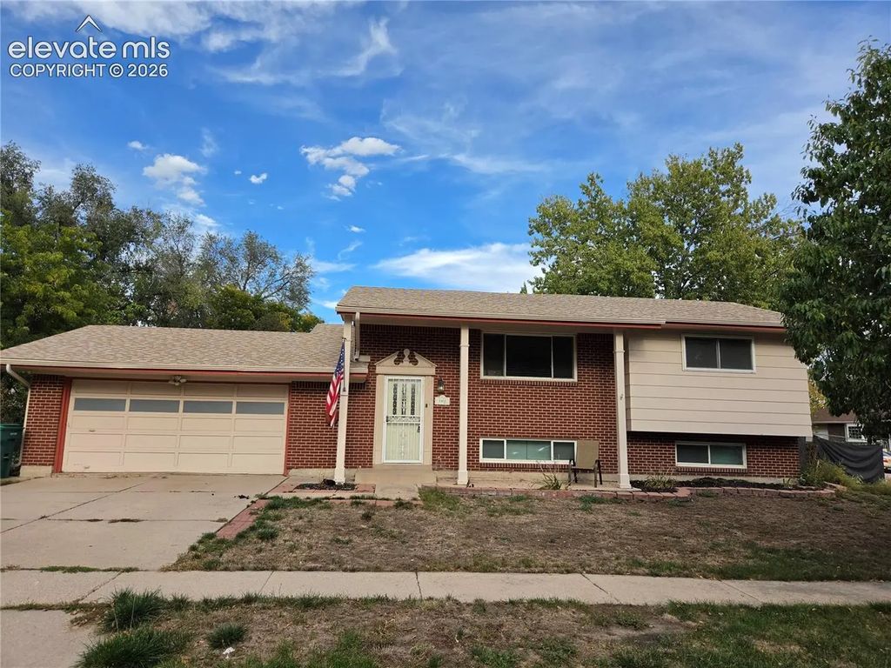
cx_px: 446
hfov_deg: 73.9
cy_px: 334
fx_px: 592
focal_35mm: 23
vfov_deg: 58.9
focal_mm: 5.4
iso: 80
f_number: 1.8
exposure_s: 1/2021
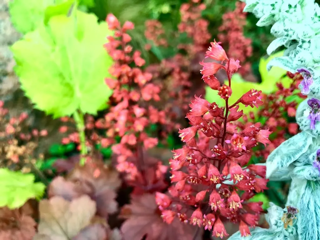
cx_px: 160
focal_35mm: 28
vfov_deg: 49.7
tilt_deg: -28.9
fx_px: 259
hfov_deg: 63.4
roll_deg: -3.3
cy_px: 120
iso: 25
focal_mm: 3.99
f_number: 1.8
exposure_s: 1/50
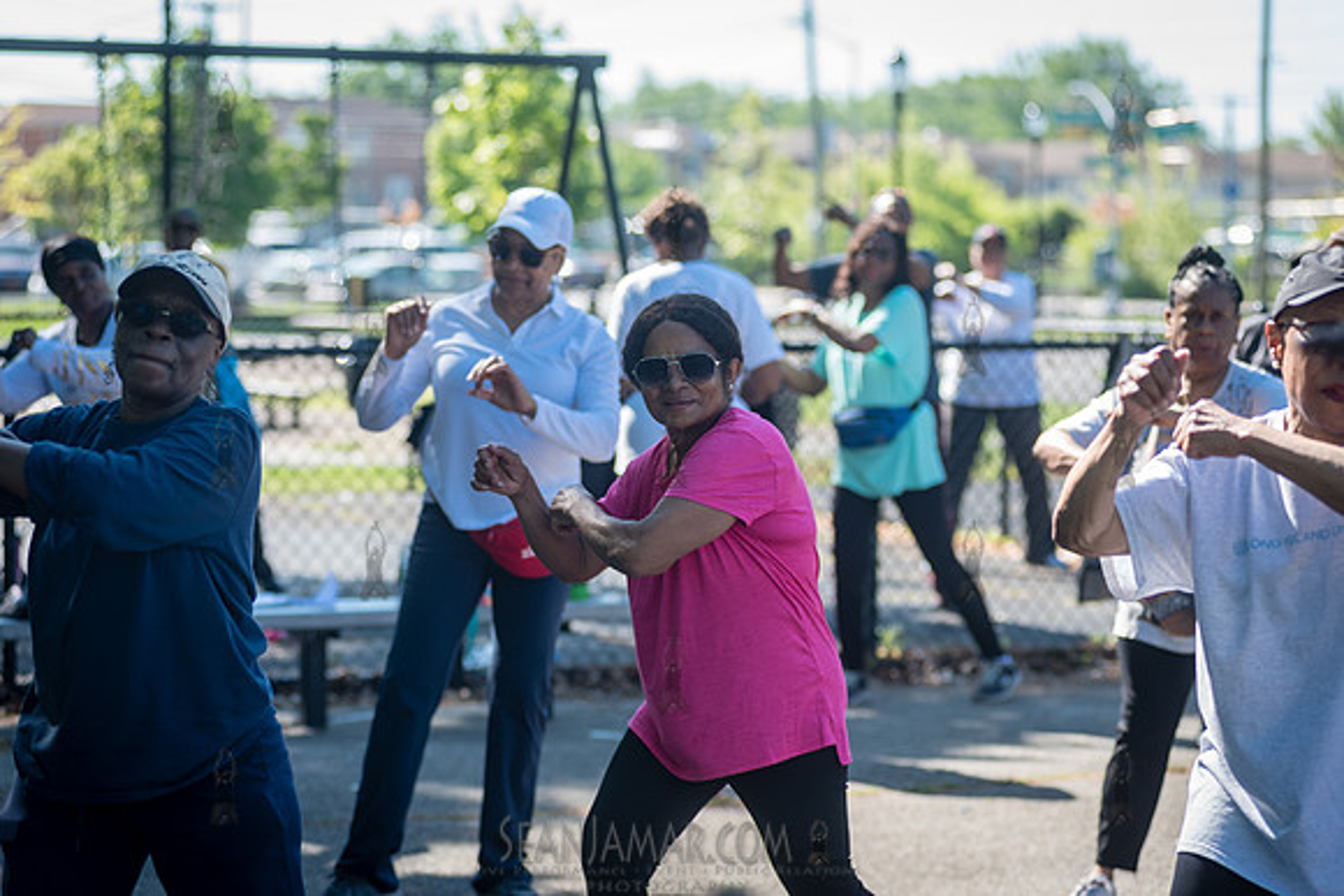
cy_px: 448
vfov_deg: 13.0
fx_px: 3921
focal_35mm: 105
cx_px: 672
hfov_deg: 19.5
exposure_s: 1/800
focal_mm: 105
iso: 200
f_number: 3.5
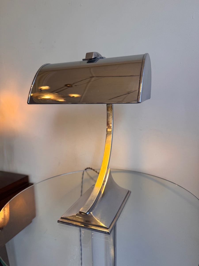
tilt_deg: -9.1
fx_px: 184
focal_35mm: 24
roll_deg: +1.2
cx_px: 100
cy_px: 133
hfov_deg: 56.8
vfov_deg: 71.6
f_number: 1.78
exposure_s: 1/100
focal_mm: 6.76
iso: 50
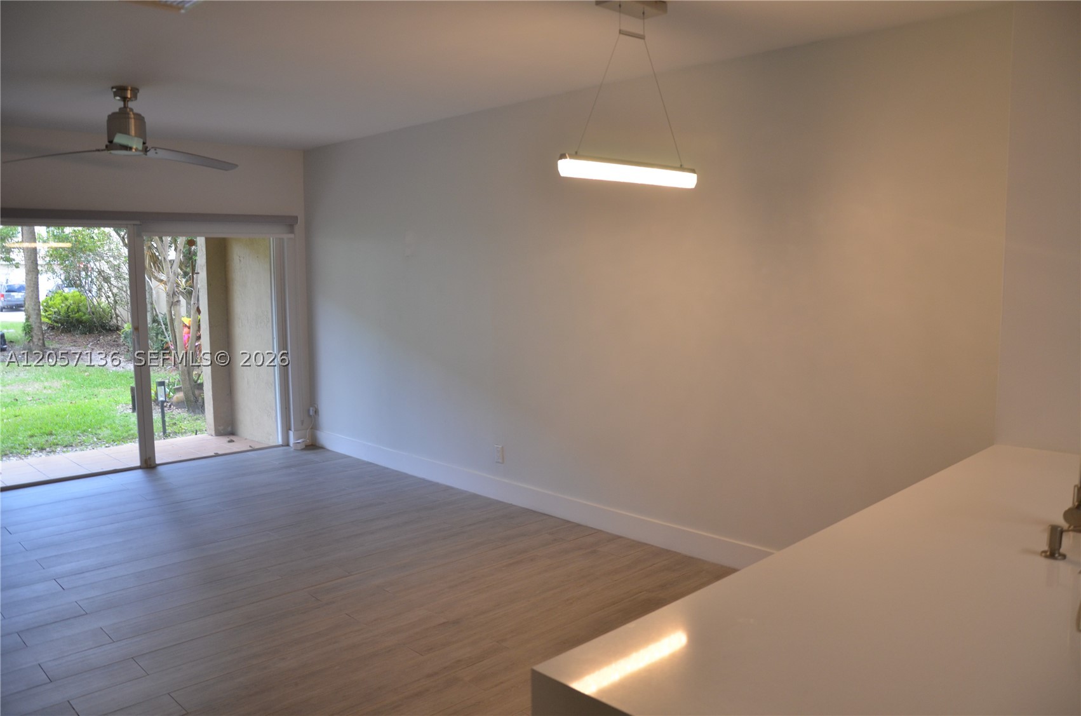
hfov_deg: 67.5
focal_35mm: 27
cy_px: 358
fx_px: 809
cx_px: 540
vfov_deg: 47.7
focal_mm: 18
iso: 400
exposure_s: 1/60
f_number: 4
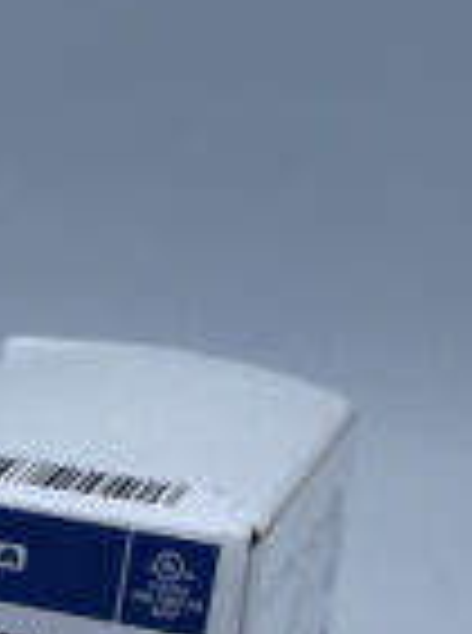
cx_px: -18
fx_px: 1352
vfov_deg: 25.2
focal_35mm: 74
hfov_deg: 19.2
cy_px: 621
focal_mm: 4.2
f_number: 1.6
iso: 50
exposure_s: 1/3205
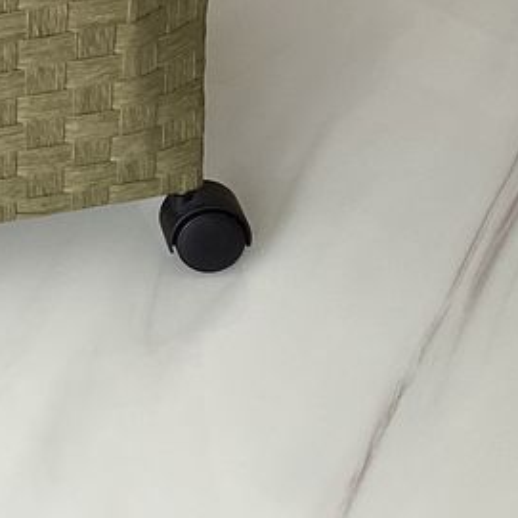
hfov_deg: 16.4
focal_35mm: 101
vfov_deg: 16.4
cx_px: -124
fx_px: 1710
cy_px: -141
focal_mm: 3.3
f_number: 2.4
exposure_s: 1/60
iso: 64
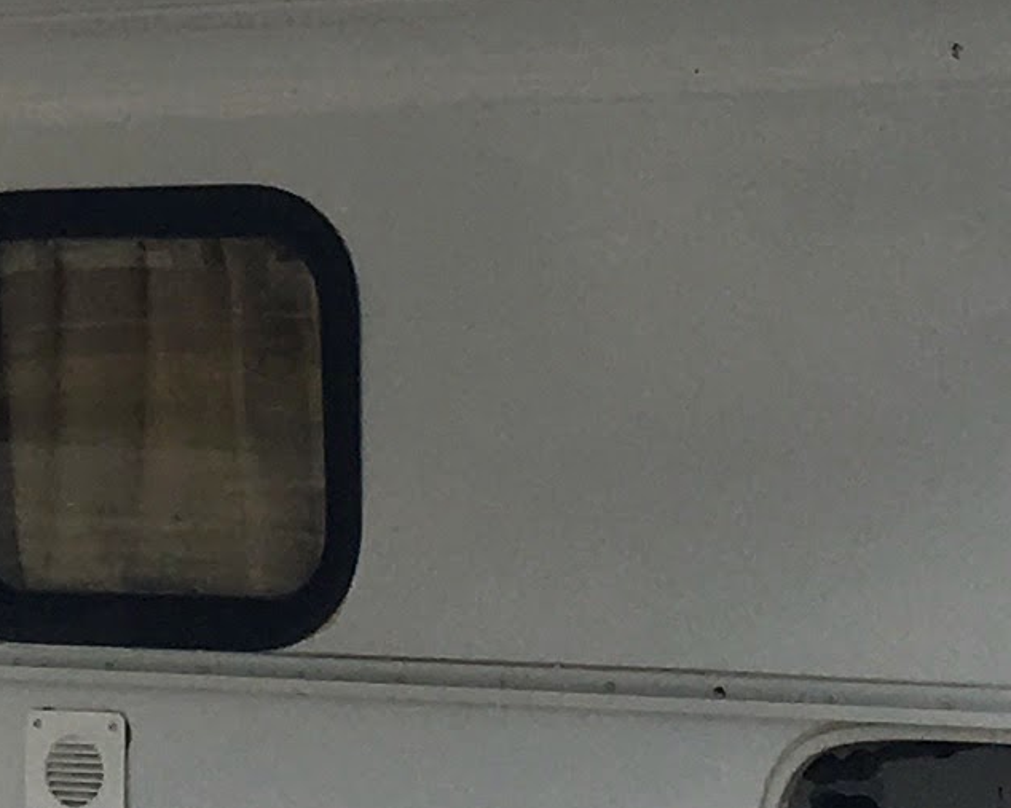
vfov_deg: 8.6
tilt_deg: +4.0
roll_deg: -2.0
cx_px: -239
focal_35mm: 180
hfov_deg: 10.5
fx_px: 5385
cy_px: 54
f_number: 2.2
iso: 25
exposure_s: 1/1040
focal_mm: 4.15
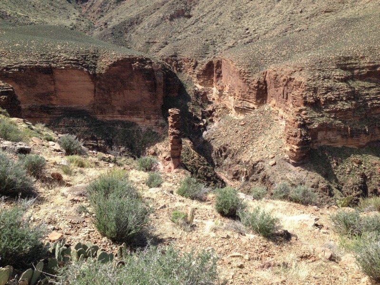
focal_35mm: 33
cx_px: 190
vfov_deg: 42.9
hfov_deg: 55.4
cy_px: 142
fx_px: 362
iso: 50
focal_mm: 4.12
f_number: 2.4
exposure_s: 1/903
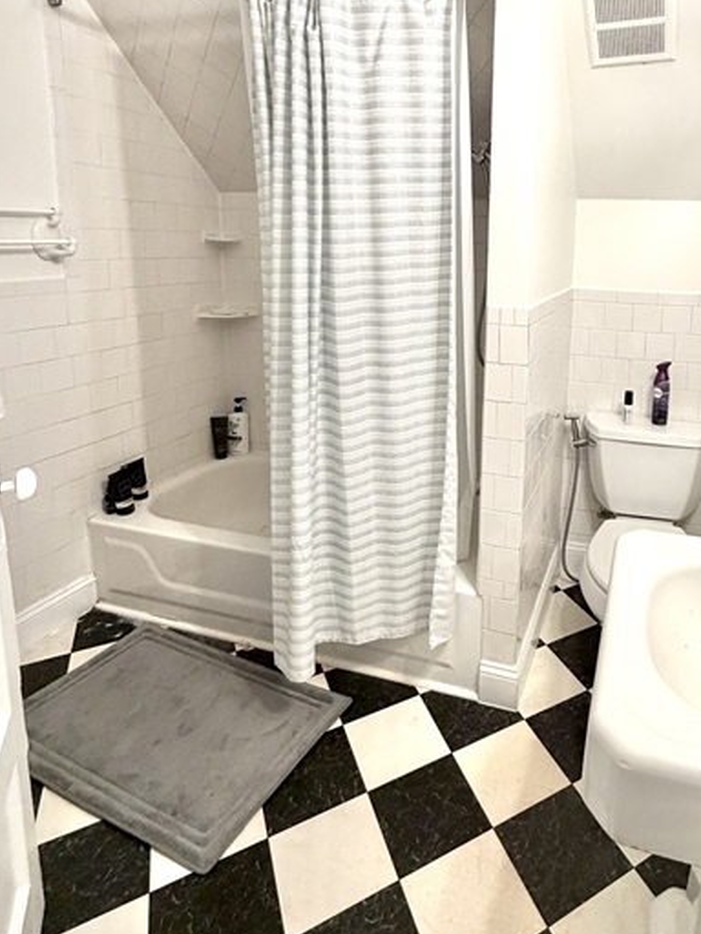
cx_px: 511
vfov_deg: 77.1
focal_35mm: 21
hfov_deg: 60.5
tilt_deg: -8.9
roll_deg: +0.1
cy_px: 332
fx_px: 567
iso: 250
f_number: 2.2
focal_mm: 2.22
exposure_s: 1/60
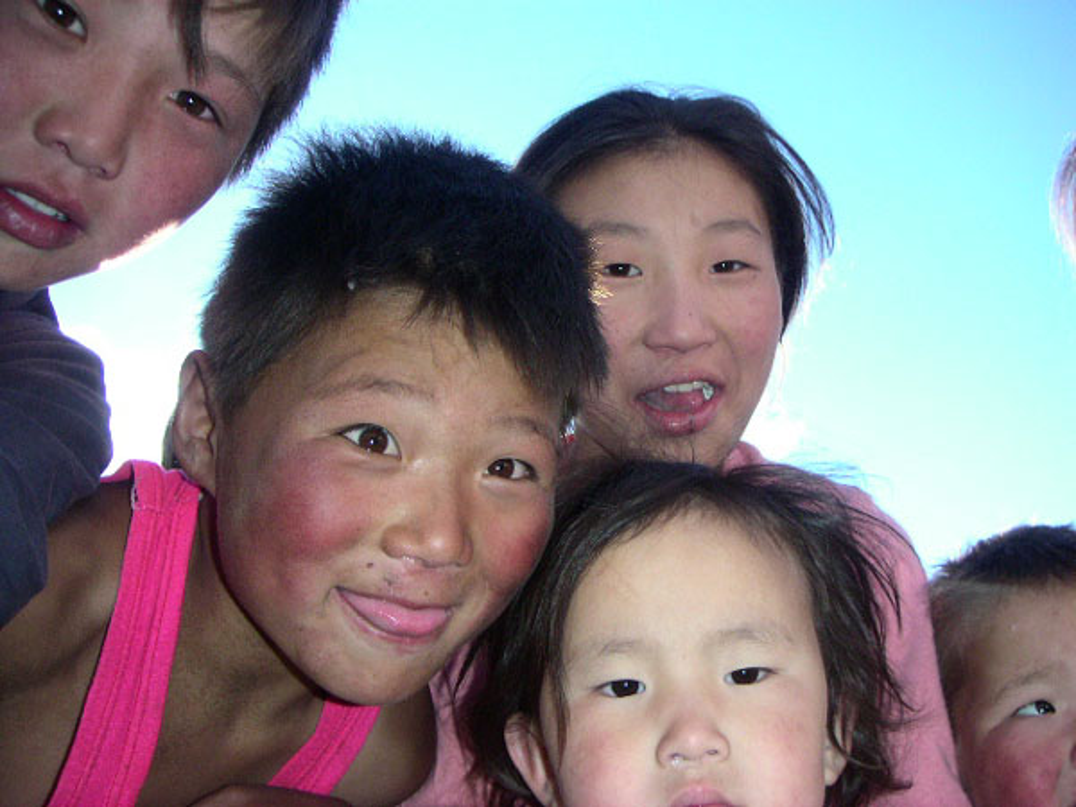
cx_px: 538
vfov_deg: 37.7
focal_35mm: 38
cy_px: 404
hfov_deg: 49.0
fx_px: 1181
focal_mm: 6
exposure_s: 1/500
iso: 160
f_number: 2.8
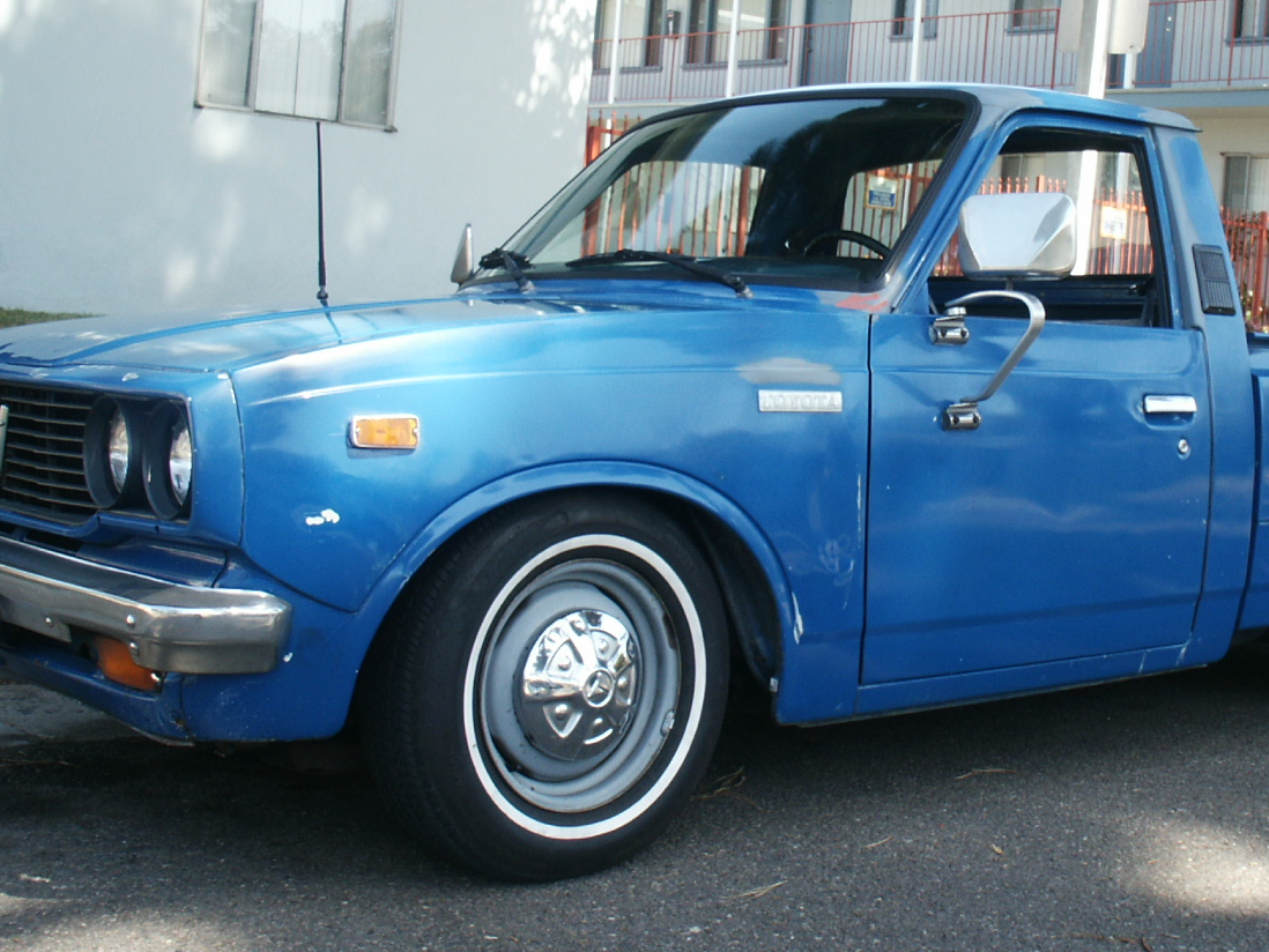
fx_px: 1870
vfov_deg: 28.6
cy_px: 424
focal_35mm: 51
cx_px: 826
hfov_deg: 37.2
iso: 64
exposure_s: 1/45
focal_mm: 7.18
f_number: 6.7
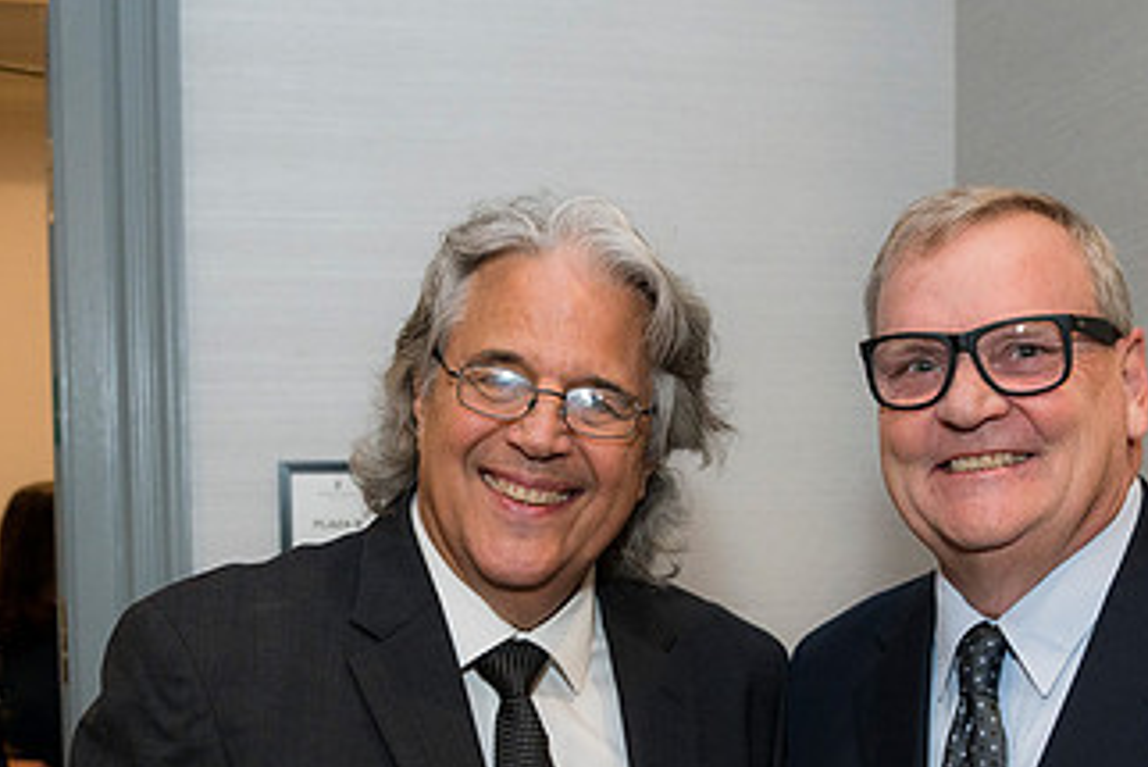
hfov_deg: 36.0
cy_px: 687
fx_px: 1751
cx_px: 745
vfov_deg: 24.0
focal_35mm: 55
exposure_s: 1/125
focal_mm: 30.5
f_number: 4
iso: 800
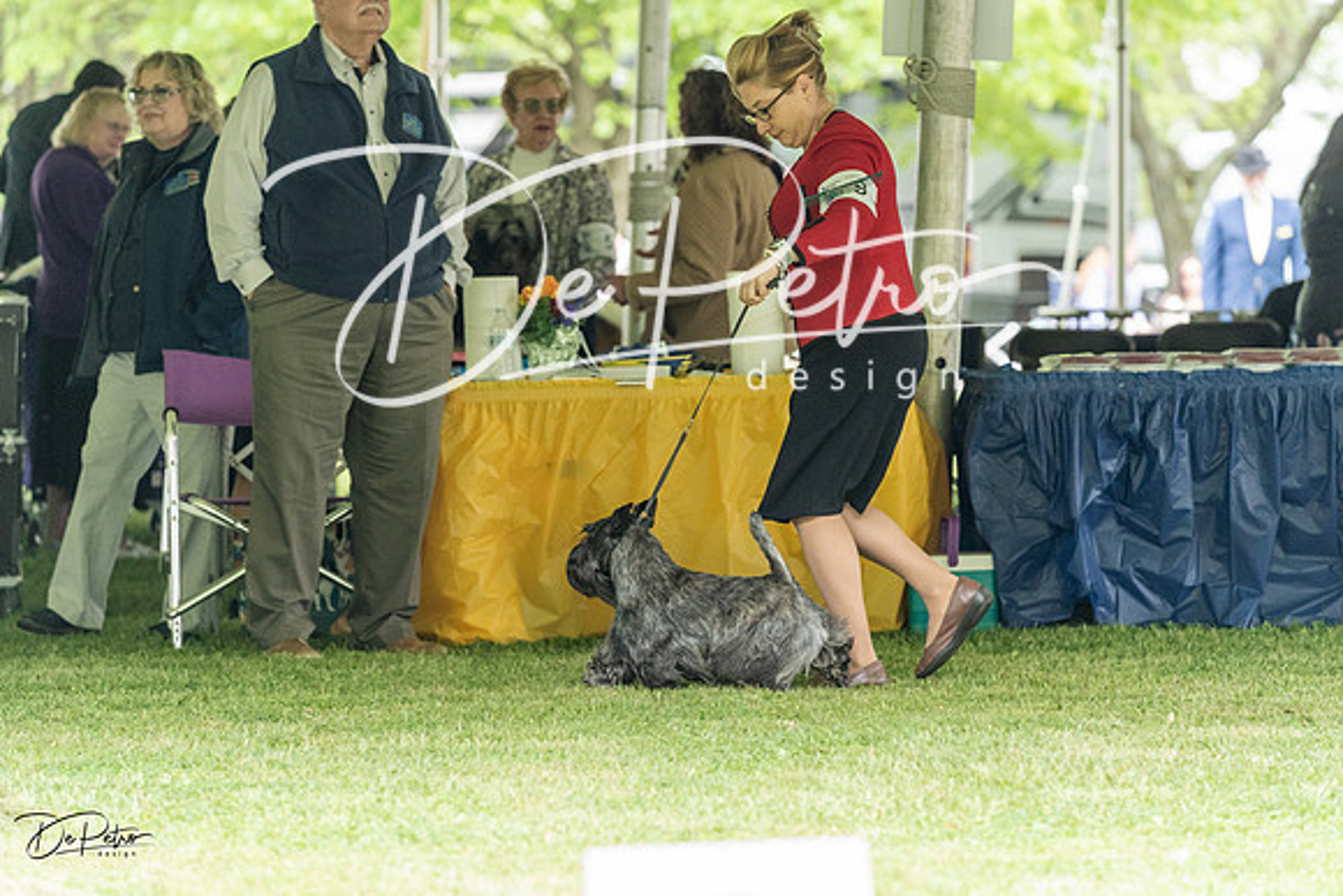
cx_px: 672
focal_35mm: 187
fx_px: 6977
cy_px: 448
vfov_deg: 7.3
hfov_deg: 11.0
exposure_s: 1/800
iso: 3200
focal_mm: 187
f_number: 4.5
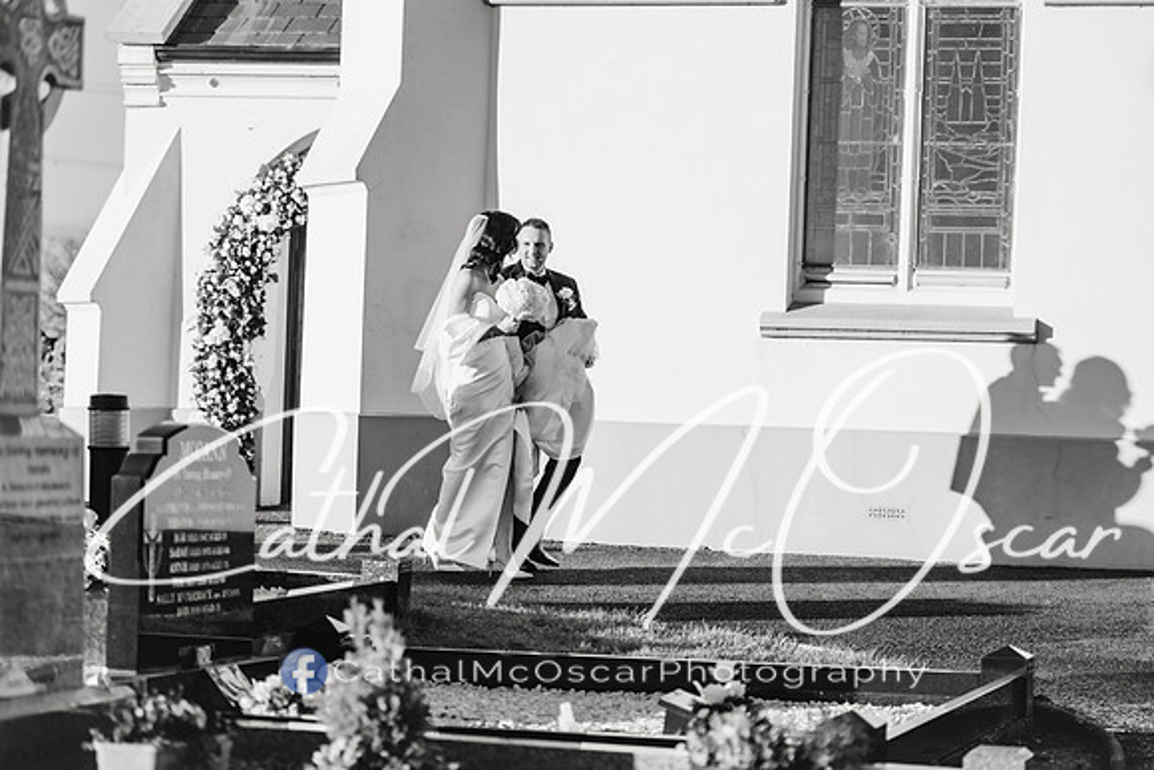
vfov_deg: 13.7
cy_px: 385
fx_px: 3206
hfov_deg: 20.4
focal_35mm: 100
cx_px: 577
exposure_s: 1/800
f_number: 2.8
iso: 100
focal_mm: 100
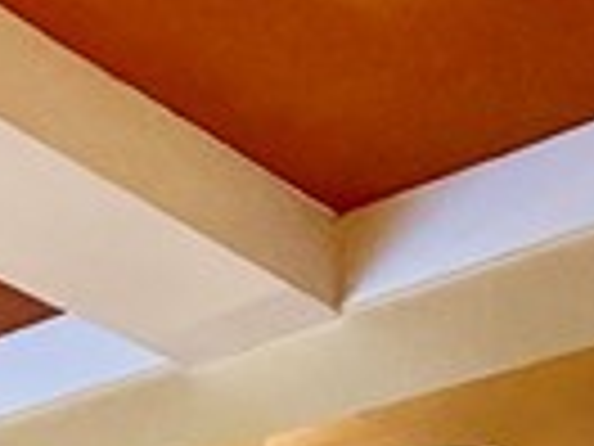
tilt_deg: -1.0
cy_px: 1113
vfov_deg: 11.1
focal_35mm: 109
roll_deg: +0.2
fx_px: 1870
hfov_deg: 15.6
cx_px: -450
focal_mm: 2.22
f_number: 2.2
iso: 400
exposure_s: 1/60
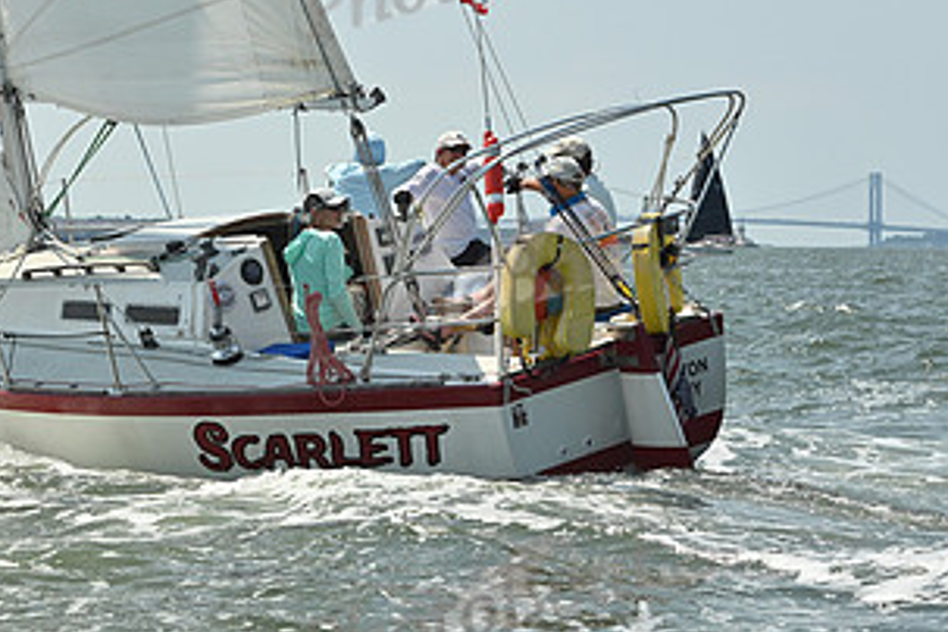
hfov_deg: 15.2
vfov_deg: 10.2
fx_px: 3528
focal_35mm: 134
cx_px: 141
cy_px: 164
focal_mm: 70
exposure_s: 1/1250
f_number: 9
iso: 320
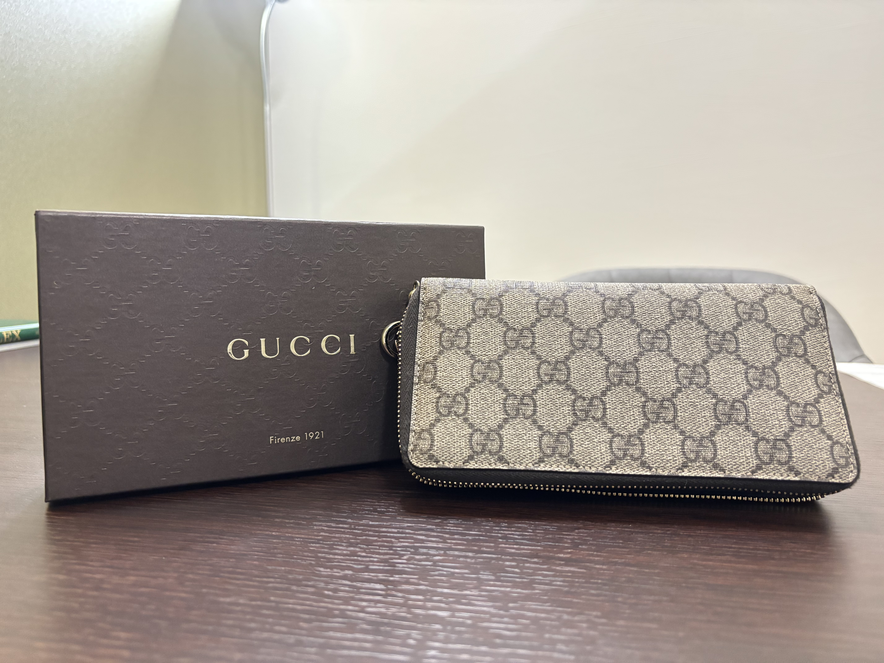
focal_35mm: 26
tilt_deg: -6.2
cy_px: 332
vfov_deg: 53.1
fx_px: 664
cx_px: 442
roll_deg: -0.6
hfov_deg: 67.3
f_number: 1.6
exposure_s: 1/25
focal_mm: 5.96
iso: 640
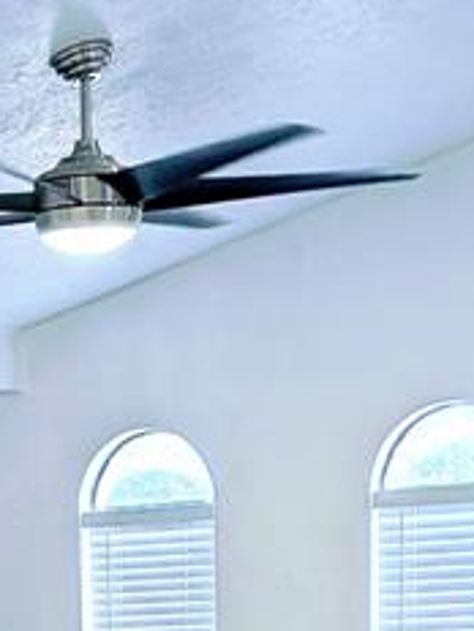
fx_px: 1935
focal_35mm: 106
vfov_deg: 16.9
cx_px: -30
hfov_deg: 13.7
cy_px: 938
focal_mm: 4.53
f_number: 1.7
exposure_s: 1/324
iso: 32
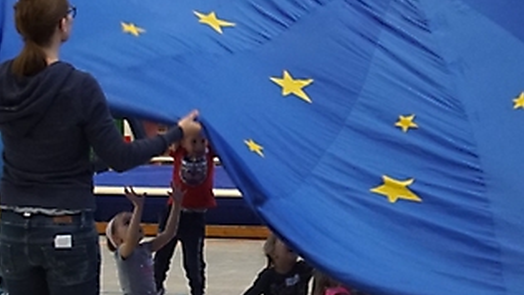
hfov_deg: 16.6
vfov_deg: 9.4
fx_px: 1793
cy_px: 144
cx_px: 291
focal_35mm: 129
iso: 1250
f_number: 4
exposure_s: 1/60
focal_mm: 26
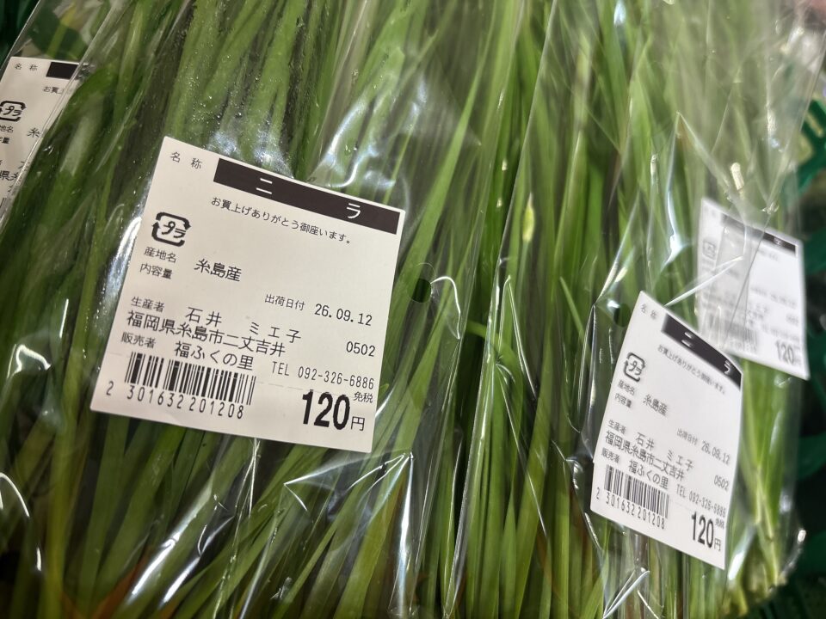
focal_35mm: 26
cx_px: 413
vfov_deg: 53.1
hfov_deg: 67.3
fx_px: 620
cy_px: 310
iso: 125
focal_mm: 5.96
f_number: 1.6
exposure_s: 1/120
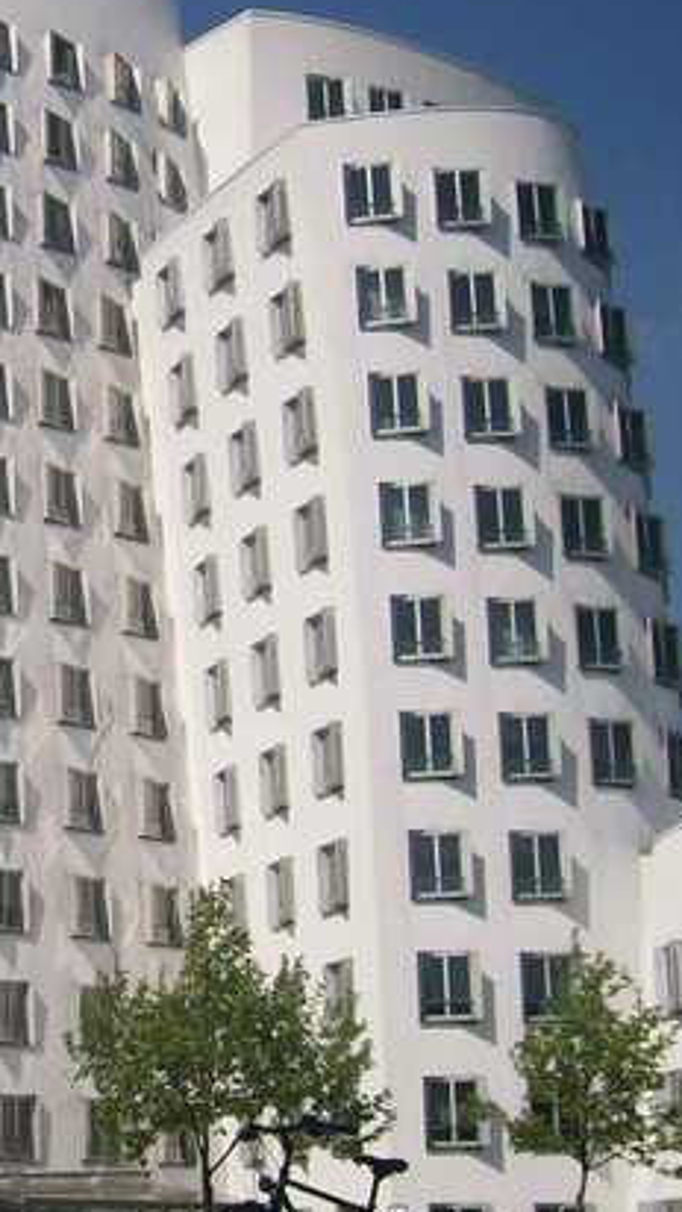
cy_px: 606
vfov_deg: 28.6
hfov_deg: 15.3
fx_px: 2377
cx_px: -285
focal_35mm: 74
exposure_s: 1/470
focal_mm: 5.8
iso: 80
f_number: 7.2
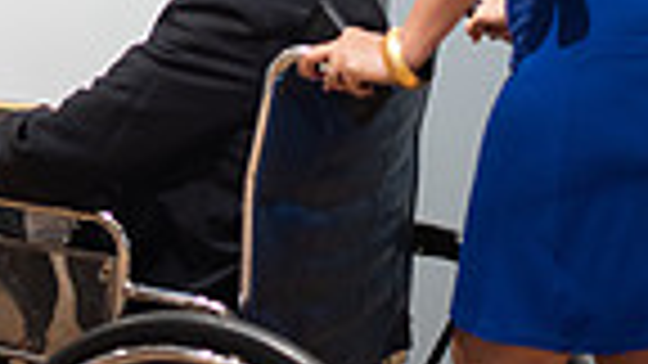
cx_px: 220
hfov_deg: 13.1
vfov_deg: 7.3
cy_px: -112
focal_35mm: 164
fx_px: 2818
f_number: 1.4
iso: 500
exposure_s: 1/125
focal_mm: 50
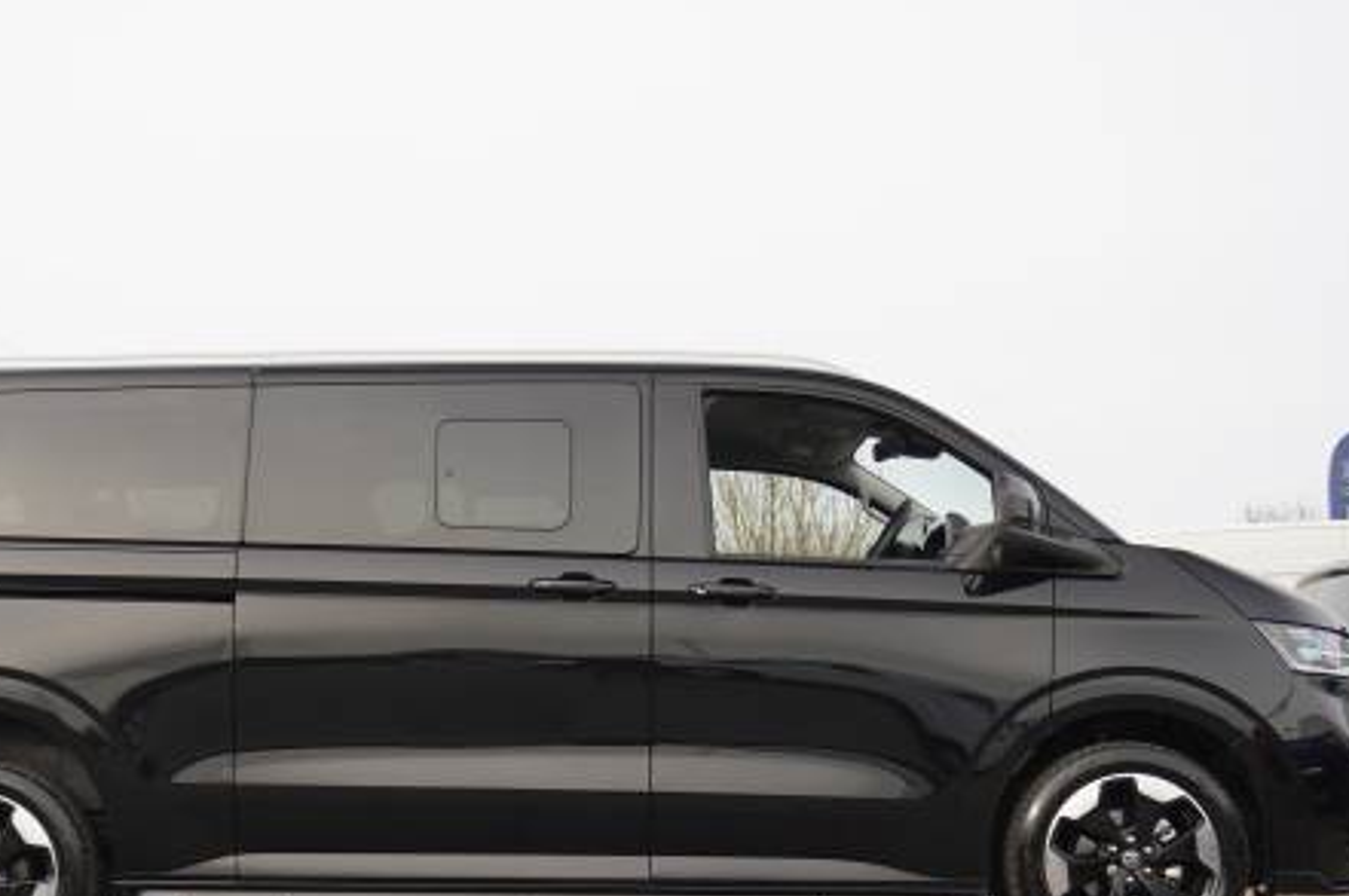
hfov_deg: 32.8
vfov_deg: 22.1
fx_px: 2283
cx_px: 538
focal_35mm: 61
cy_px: 639
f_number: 4.5
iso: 100
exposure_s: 1/60
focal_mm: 28
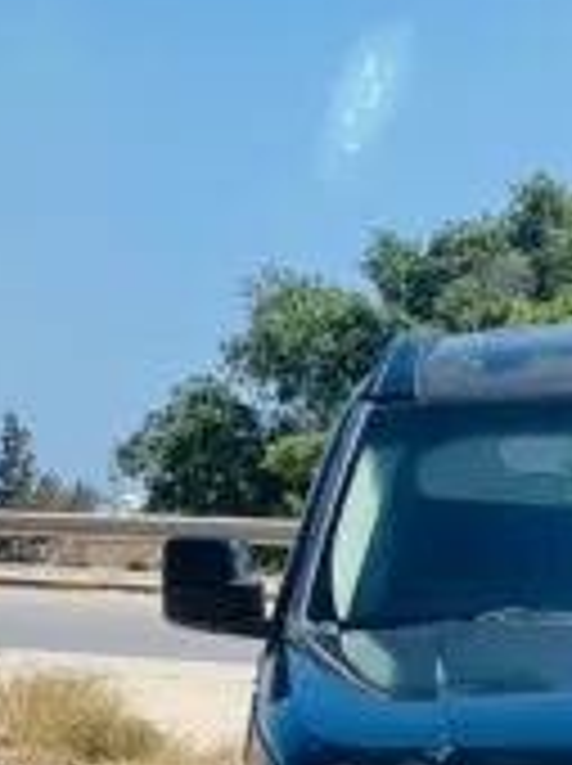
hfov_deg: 6.1
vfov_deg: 8.2
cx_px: 721
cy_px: 407
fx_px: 5345
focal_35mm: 242
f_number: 2.8
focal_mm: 9
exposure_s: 1/803
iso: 32
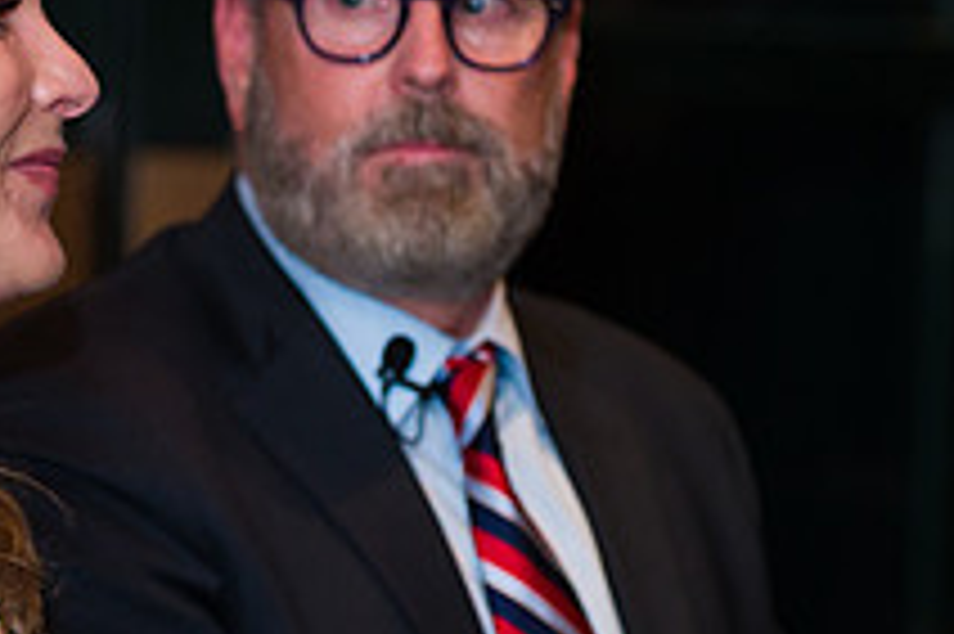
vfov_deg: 5.1
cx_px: 284
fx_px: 7096
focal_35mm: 268
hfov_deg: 7.7
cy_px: 243
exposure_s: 1/125
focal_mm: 98
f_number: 3.2
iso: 1600
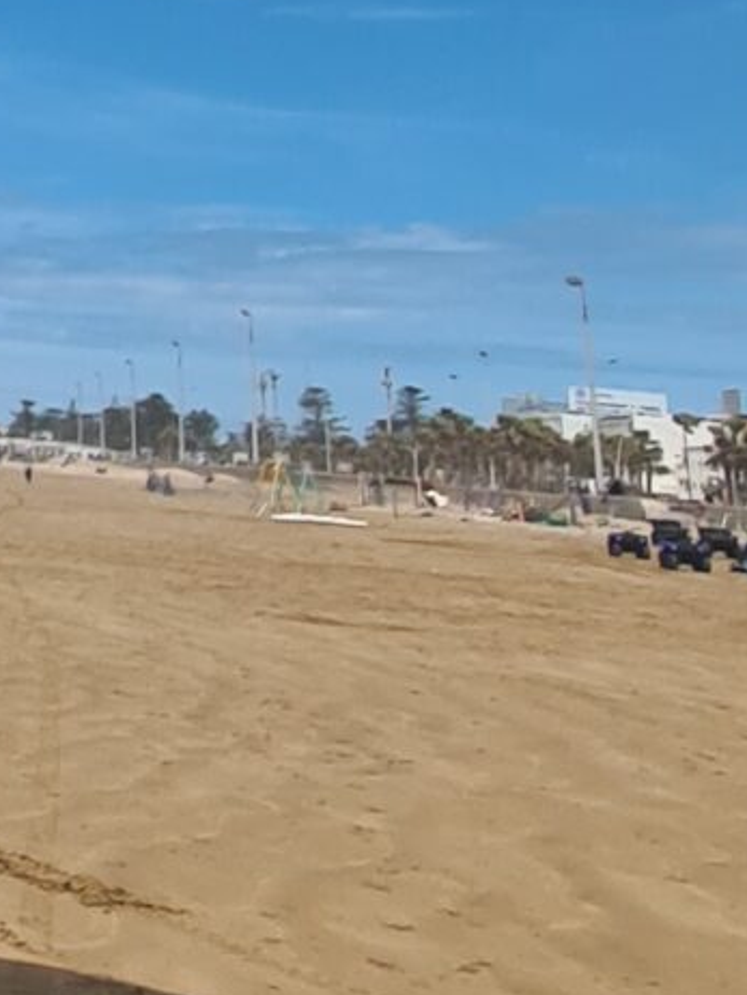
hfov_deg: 12.8
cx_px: -1266
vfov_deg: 24.7
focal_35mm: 72
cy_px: -166
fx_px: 2070
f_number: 2.2
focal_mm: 2.2
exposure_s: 1/3400
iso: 50
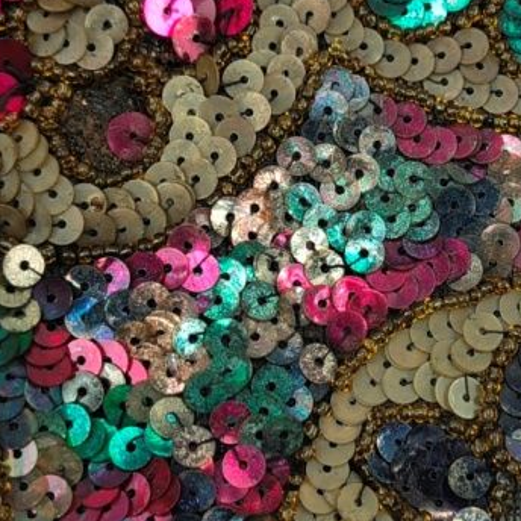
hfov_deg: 19.2
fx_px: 1515
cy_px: 264
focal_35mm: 89
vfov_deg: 19.5
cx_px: 449
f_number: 1.8
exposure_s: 1/45
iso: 100
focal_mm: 5.56
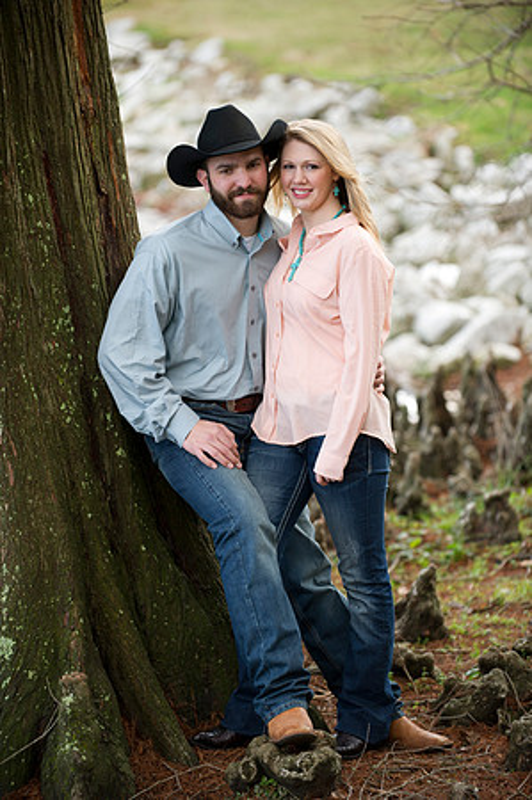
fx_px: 3110
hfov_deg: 9.8
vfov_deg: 14.7
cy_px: 400
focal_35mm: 140
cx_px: 266
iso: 250
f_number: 2.8
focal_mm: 140
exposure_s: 1/160
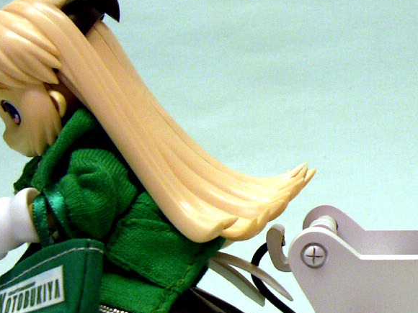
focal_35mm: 127
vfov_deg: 11.7
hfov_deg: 15.2
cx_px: 418
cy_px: 145
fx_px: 1534
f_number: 3.2
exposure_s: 1/60
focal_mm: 11.86
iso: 100
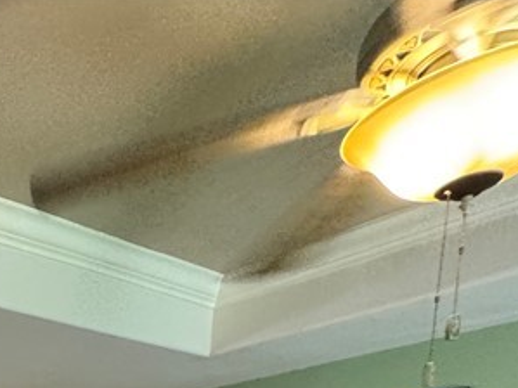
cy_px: 658
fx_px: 718
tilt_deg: -6.6
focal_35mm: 48
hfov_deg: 28.8
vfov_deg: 21.9
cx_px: -220
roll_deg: -0.6
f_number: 2.2
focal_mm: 2.22
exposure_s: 1/60
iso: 500
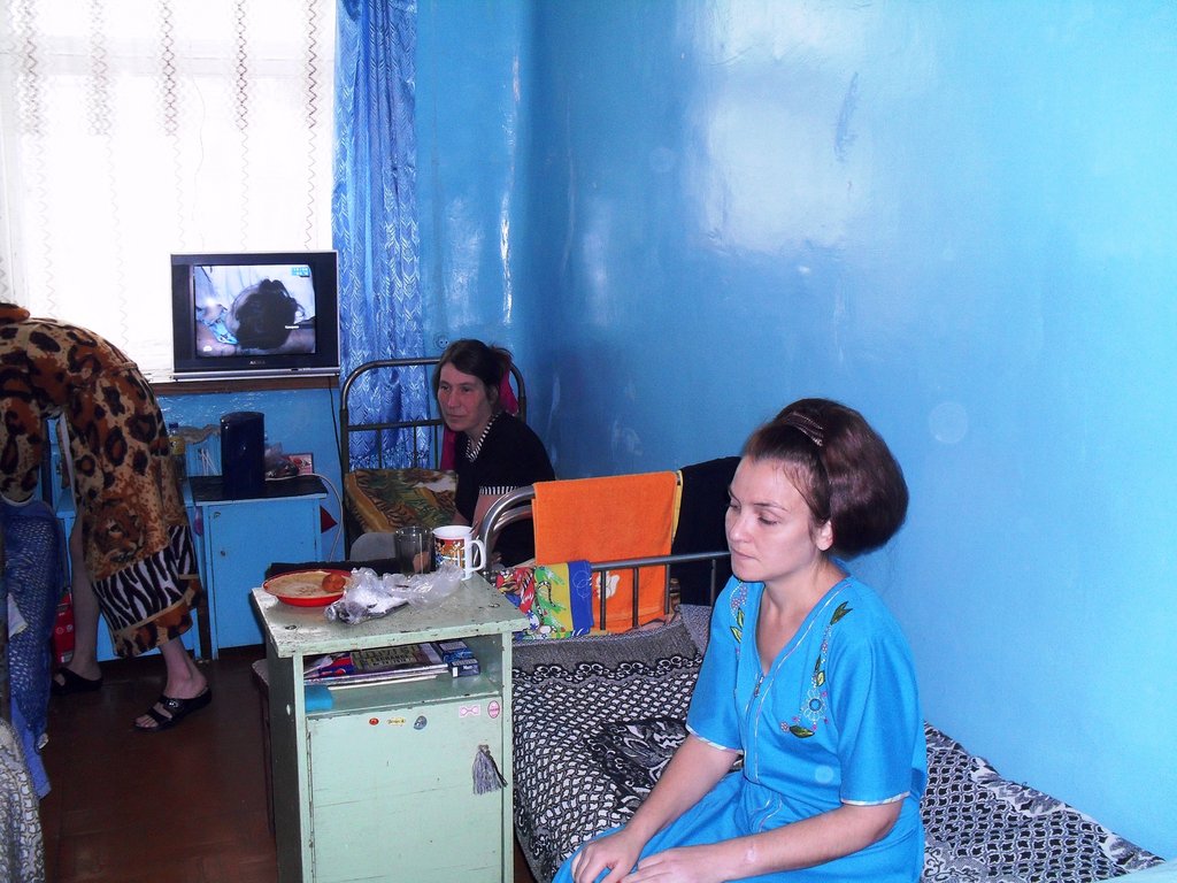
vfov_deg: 40.7
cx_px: 588
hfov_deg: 52.6
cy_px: 442
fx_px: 1190
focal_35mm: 35
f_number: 3.2
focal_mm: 6.3
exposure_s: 1/45
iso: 200
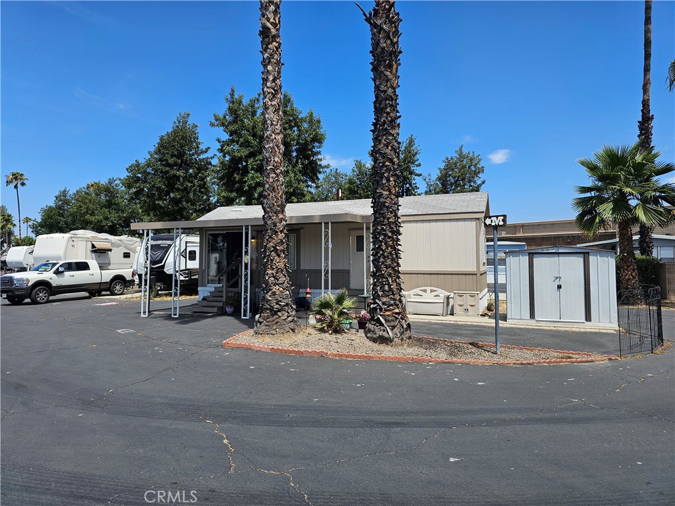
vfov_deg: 58.9
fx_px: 448
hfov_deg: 73.9
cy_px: 253
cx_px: 338
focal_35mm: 23
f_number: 1.7
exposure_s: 1/697
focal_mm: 6.3
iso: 10
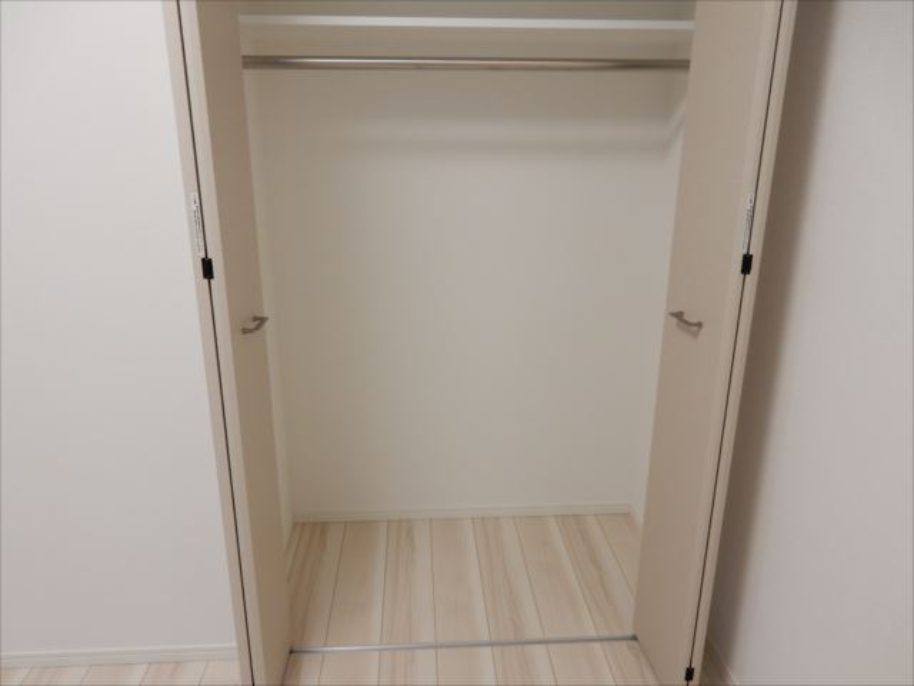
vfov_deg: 54.9
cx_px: 457
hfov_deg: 69.4
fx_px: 660
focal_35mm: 25
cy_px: 343
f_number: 3.7
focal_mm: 4.5
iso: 180
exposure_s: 1/30
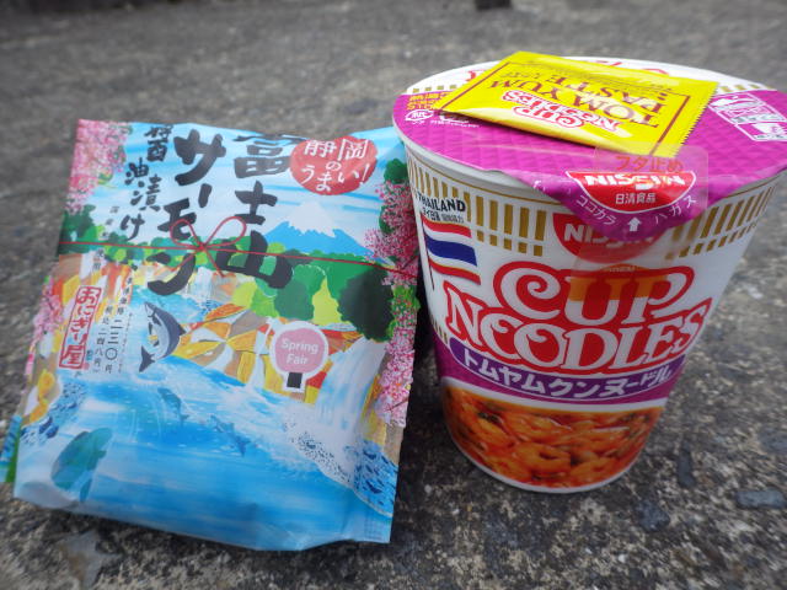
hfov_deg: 69.4
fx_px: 568
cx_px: 394
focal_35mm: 25
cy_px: 295
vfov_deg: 54.9
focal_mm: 4.5
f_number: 2.8
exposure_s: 1/1000
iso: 125
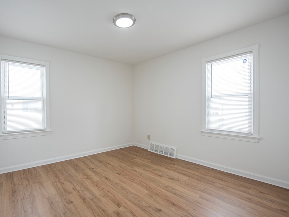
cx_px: 124
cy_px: 112
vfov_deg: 74.8
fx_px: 142
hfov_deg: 90.4
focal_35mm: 17
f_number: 5.6
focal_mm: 14
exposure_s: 1/250
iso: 1250
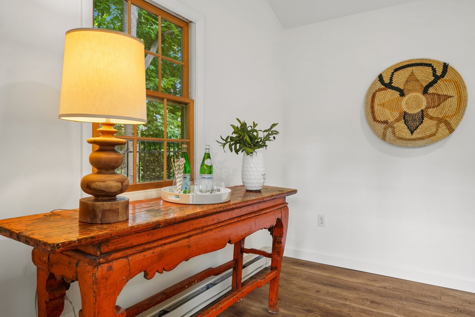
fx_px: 317
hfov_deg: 73.7
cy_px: 158
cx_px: 238
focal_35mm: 24
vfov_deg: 53.1
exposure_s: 1/8
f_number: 6.3
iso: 100
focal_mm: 24
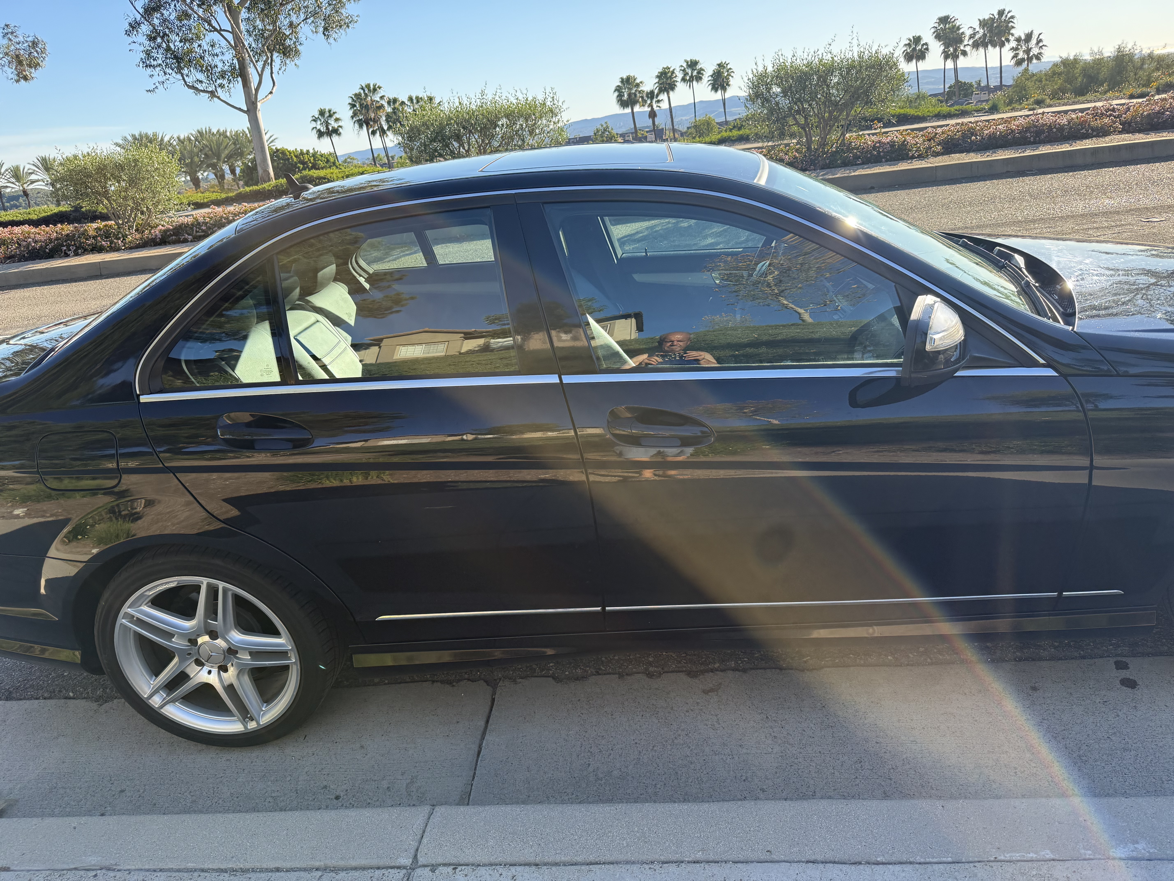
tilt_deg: -19.7
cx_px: 587
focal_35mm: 24
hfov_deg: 71.6
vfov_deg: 56.8
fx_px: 814
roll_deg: +6.9
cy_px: 440
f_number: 1.78
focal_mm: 6.76
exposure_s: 1/1250
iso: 100
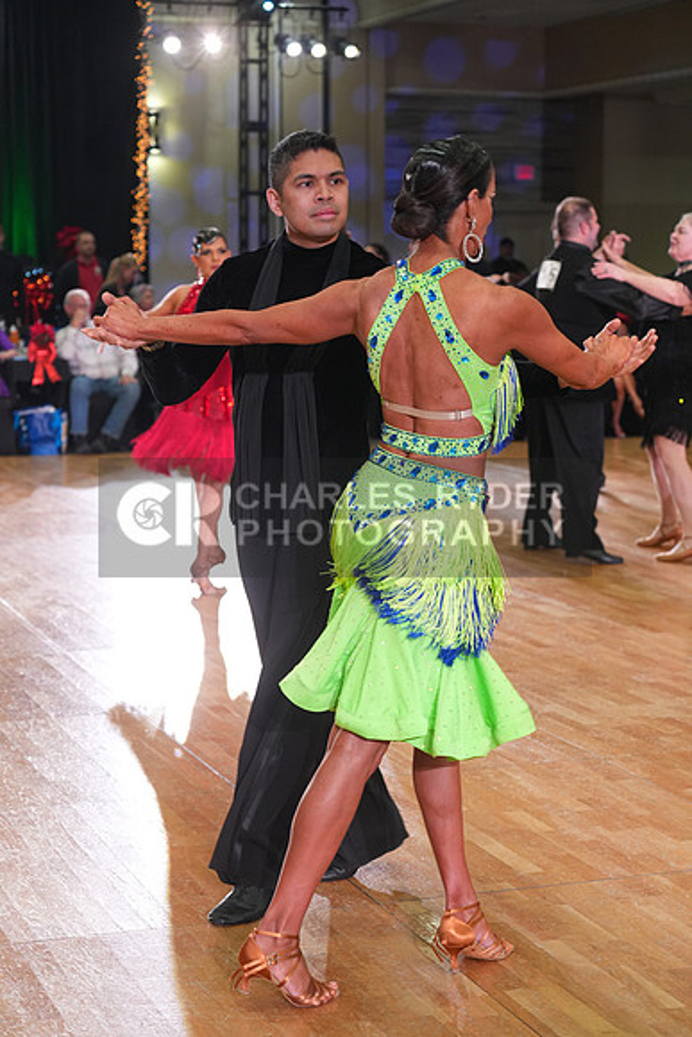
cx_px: 346
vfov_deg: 28.8
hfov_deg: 19.5
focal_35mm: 70
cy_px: 518
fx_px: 2017
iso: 1600
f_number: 4
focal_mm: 70
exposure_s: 1/200
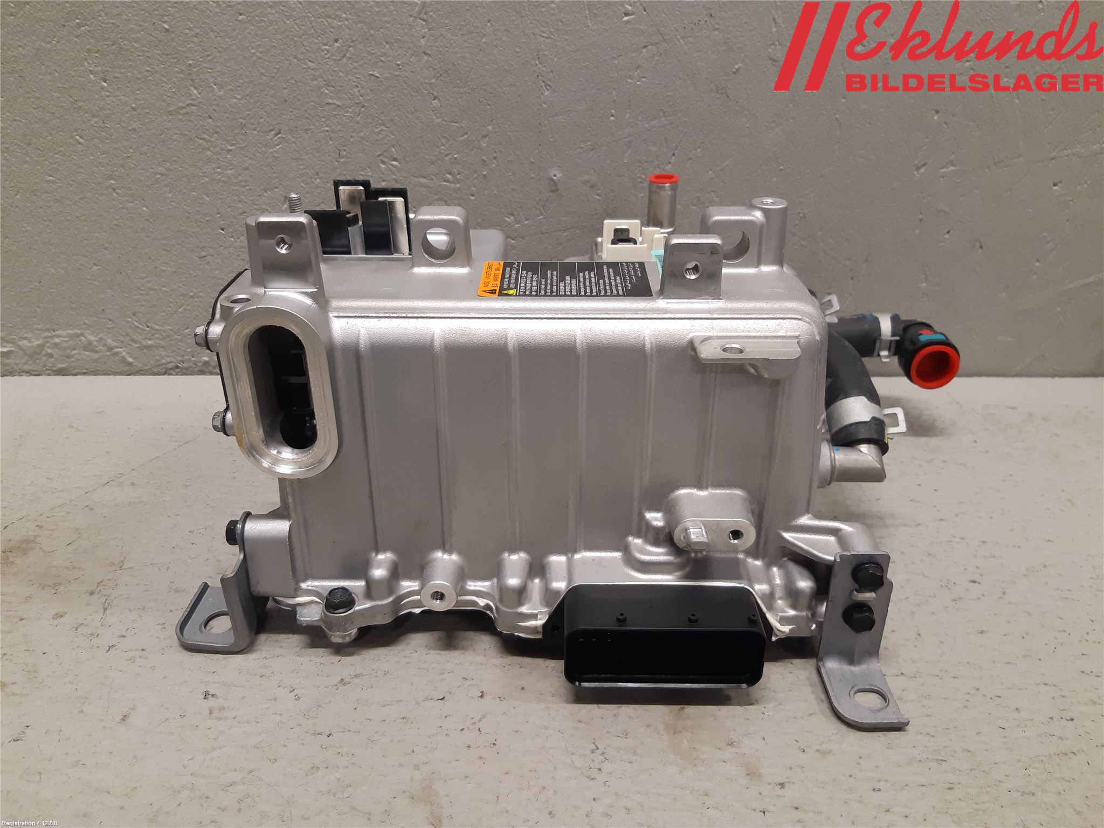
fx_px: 829
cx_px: 552
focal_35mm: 26
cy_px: 414
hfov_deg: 67.3
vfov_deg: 53.1
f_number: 1.7
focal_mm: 3.93
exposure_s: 1/50
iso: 160
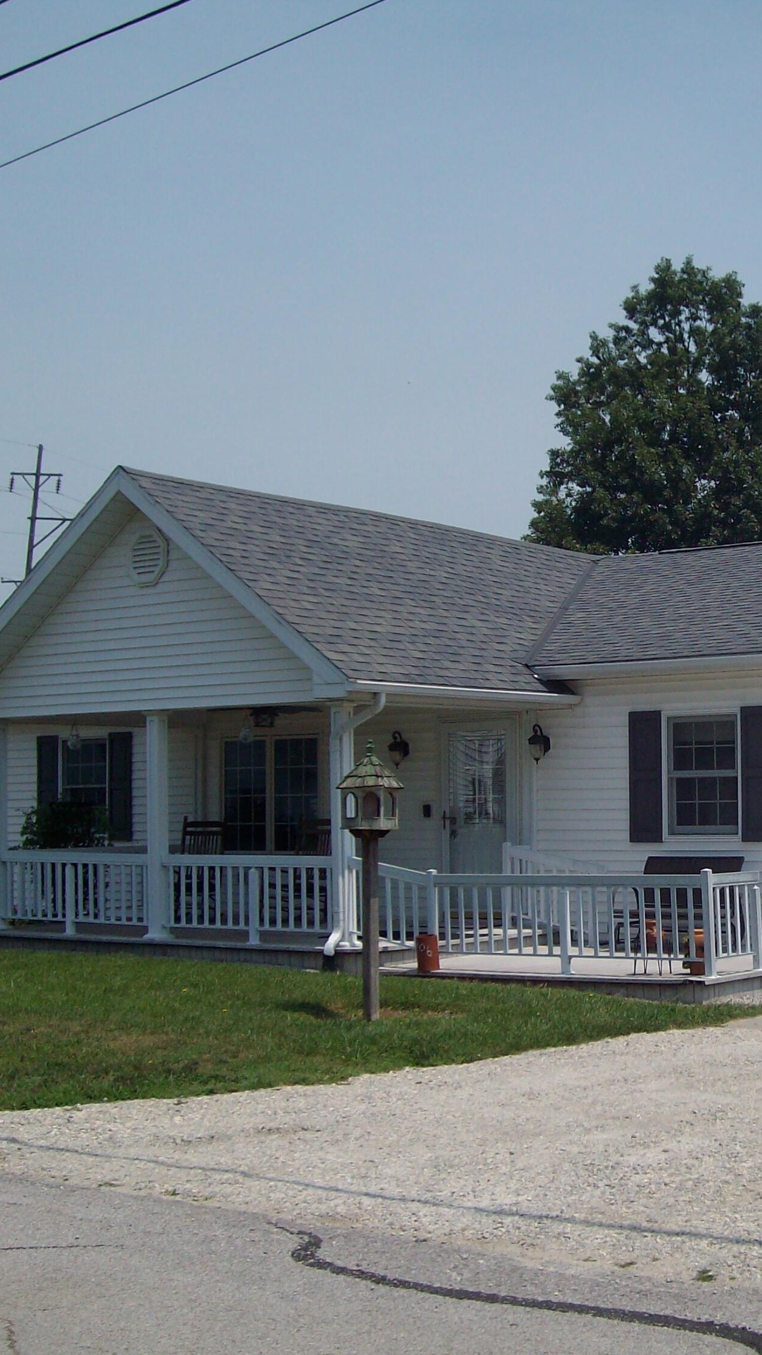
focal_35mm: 51
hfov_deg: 22.9
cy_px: 678
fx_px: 1832
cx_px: 687
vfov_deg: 40.6
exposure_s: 1/483
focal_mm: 5.8
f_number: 7.2
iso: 80
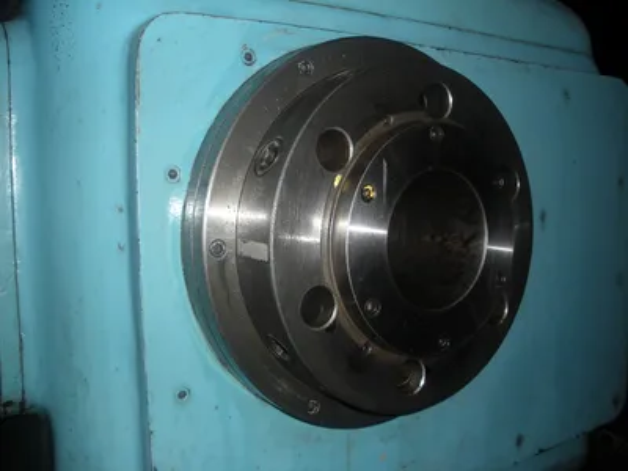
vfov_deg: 39.7
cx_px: 314
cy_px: 236
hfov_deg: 51.4
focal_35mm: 36
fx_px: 653
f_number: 3.5
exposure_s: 1/60
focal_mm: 6.3
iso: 64
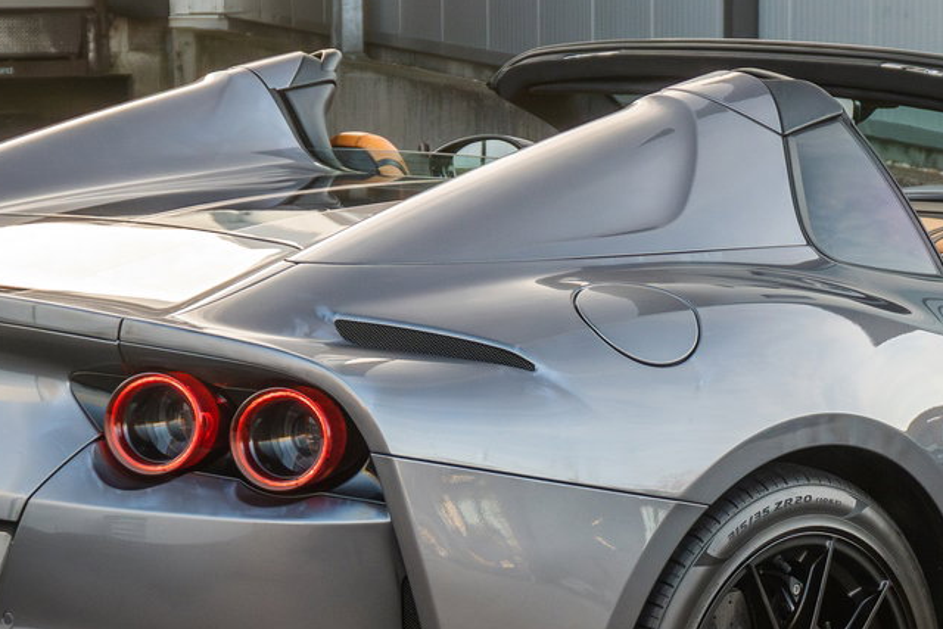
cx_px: 654
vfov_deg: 10.9
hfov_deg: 16.3
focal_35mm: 125
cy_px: 519
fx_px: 3282
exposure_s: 1/160
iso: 1250
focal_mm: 33
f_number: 5
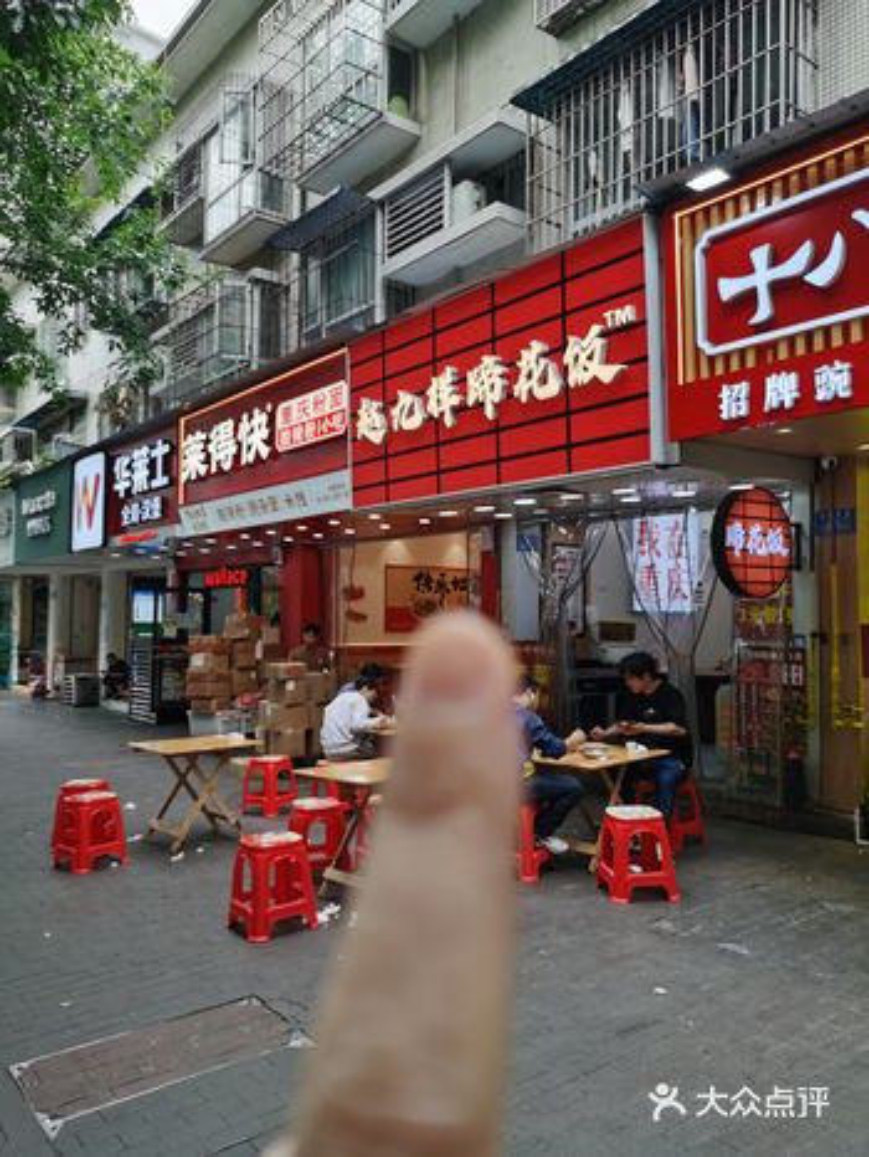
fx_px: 903
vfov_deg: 65.3
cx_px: 434
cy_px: 578
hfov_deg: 51.4
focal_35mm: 27
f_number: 1.8
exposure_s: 1/667
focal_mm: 5.58
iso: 50
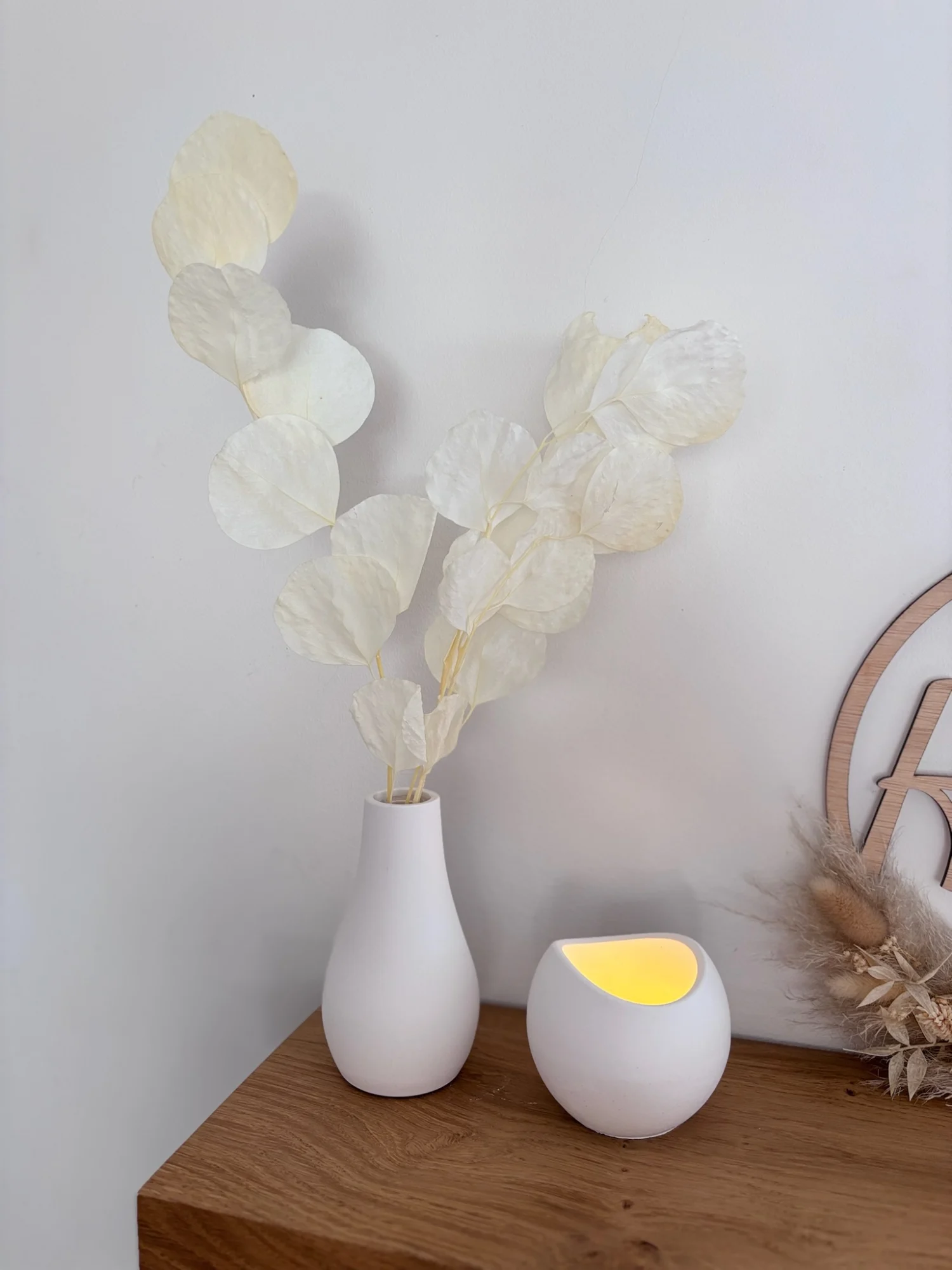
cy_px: 635
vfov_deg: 67.3
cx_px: 476
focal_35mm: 26
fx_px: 953
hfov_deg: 53.1
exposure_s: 1/121
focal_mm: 5.96
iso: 125
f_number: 1.6
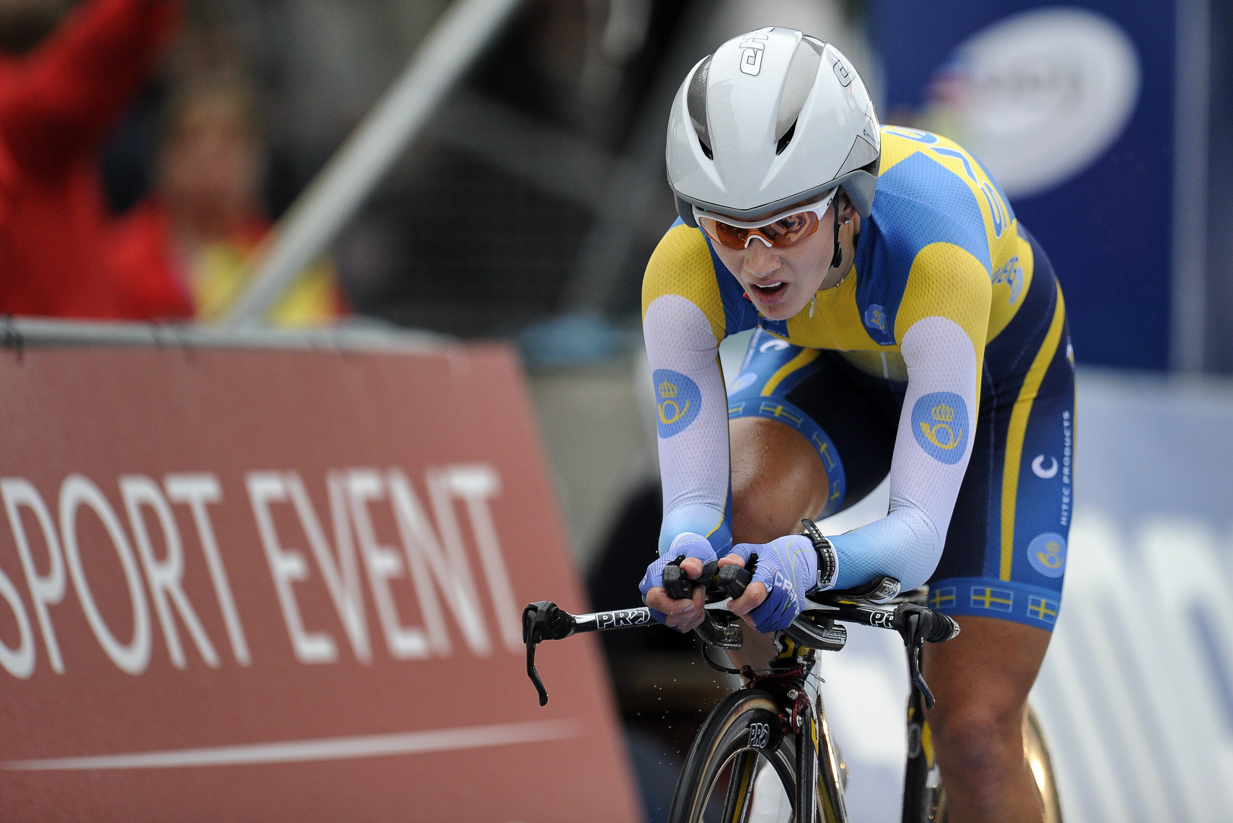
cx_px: 616
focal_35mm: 400
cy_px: 412
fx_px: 13701
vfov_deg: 3.4
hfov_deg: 5.2
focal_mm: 400
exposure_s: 1/1600
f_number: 2.8
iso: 2500
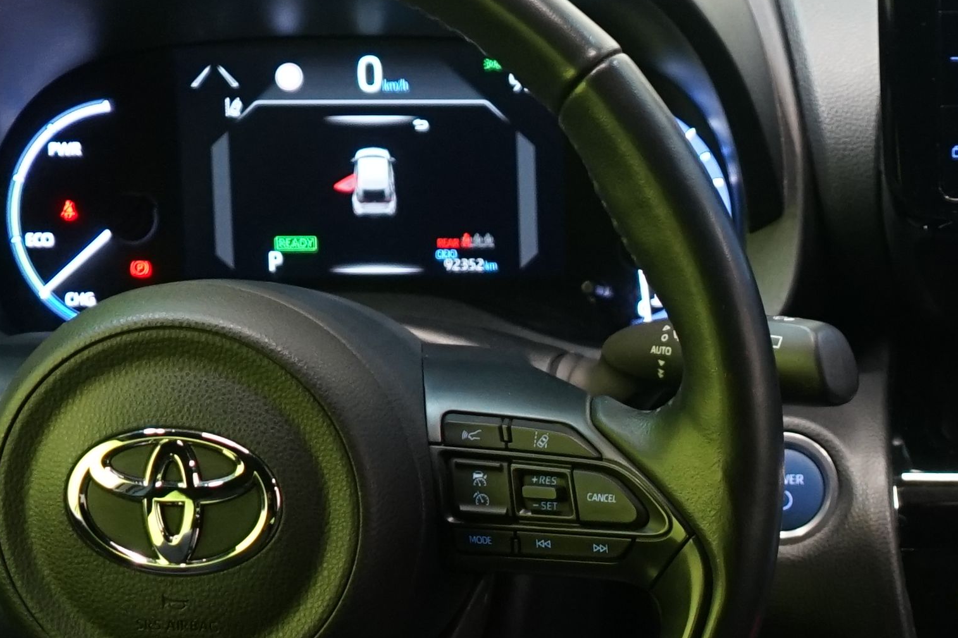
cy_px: 872
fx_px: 2953
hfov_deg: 17.6
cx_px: 1133
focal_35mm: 111
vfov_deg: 11.9
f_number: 3.5
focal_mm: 28
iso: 1000
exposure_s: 1/30
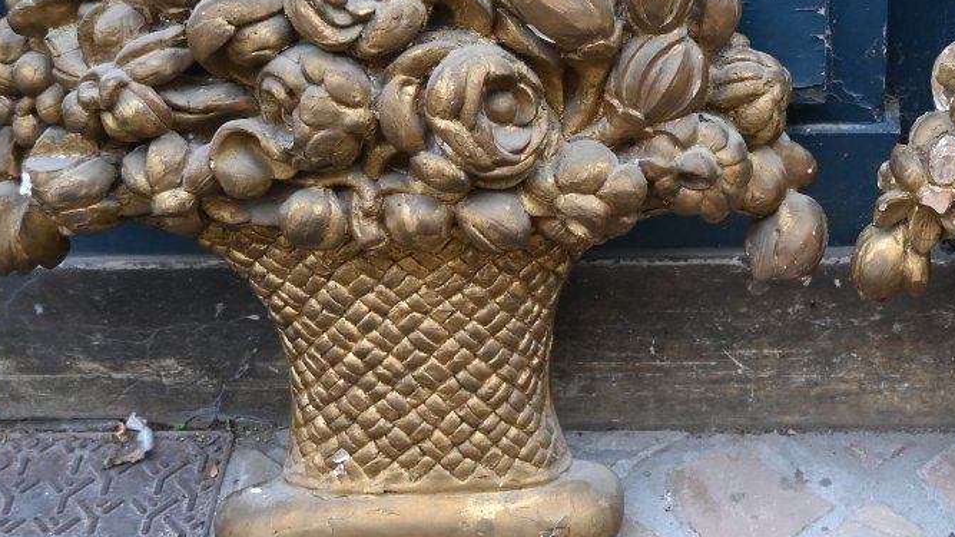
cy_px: 288
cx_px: 846
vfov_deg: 14.7
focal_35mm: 82
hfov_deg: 25.2
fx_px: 2075
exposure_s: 1/125
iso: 560
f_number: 4
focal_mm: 29
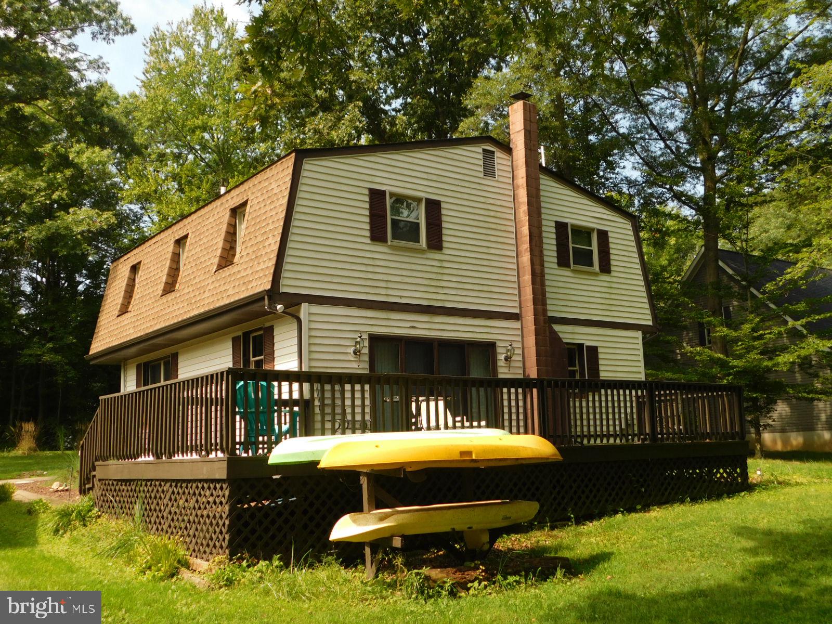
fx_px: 865
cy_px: 312
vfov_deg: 39.7
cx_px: 416
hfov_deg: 51.4
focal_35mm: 36
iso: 125
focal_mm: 6.3
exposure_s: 1/500
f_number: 3.5
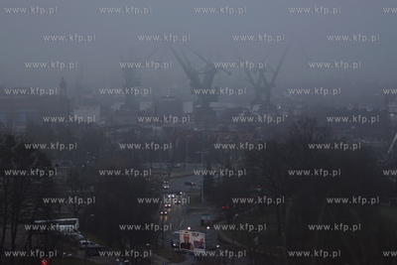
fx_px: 1158
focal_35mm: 105
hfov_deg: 19.4
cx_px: 198
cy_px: 132
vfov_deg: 13.1
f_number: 5.6
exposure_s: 1/125
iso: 640
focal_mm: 70
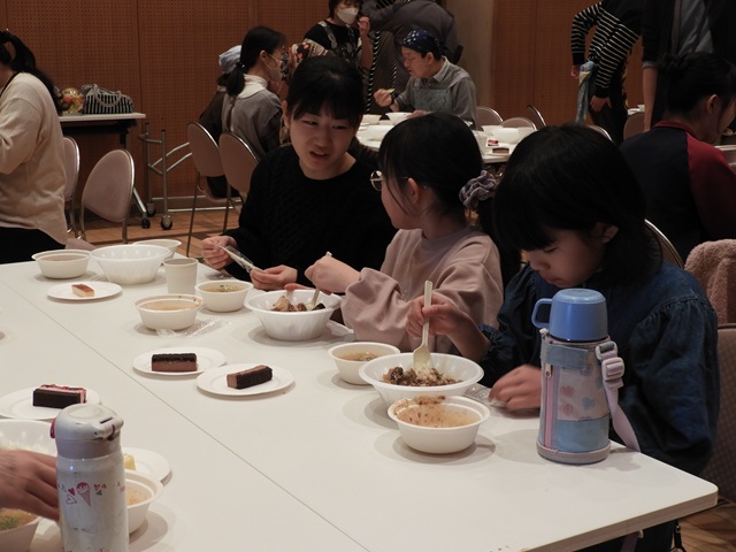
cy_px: 276
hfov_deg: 34.9
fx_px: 1169
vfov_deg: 26.6
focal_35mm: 55
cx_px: 368
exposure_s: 1/30
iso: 180
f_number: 4
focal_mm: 9.9
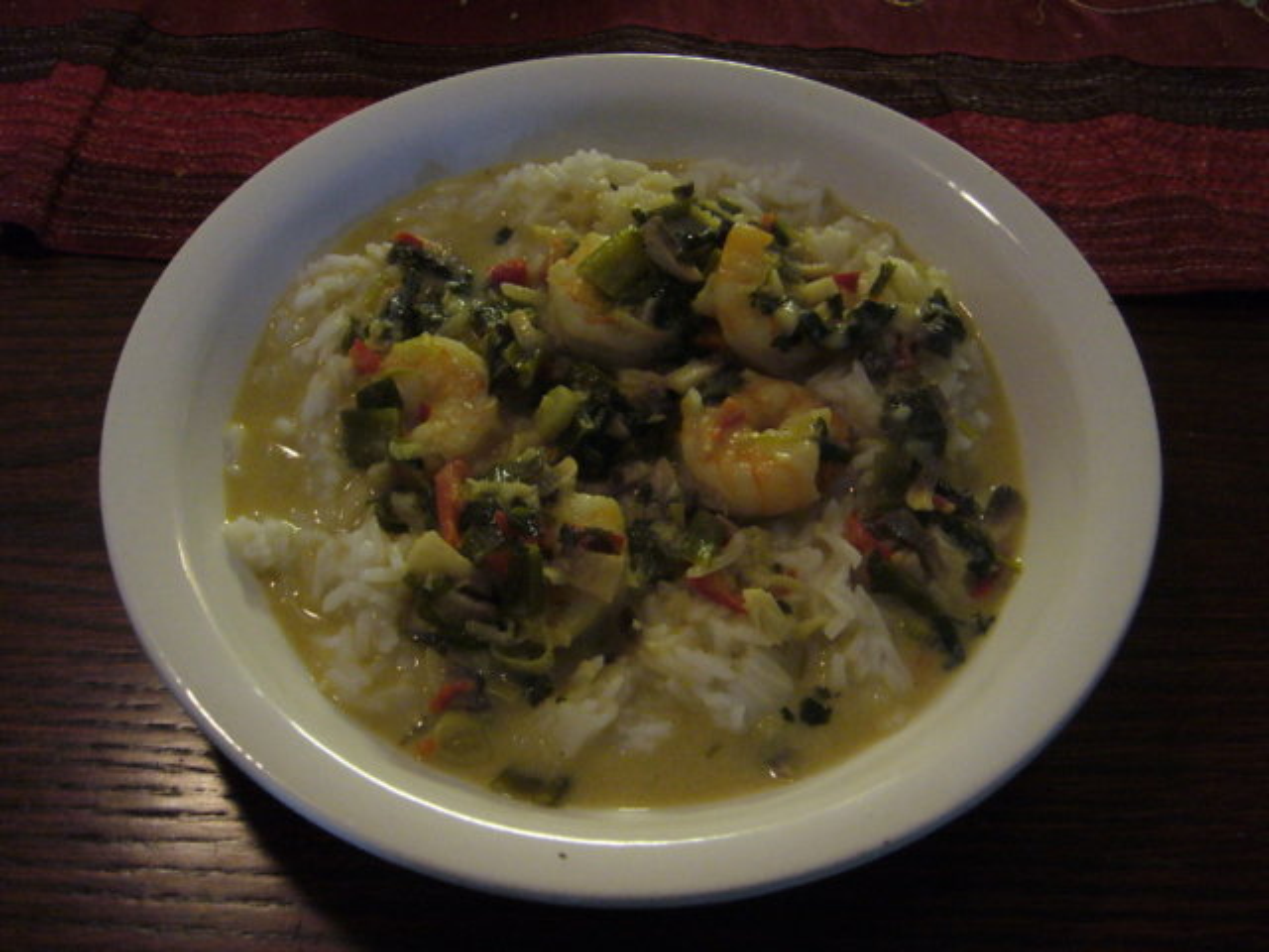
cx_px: 634
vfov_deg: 36.0
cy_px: 476
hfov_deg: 46.8
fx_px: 1466
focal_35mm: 40
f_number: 3
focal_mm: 6.6
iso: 200
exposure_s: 1/8
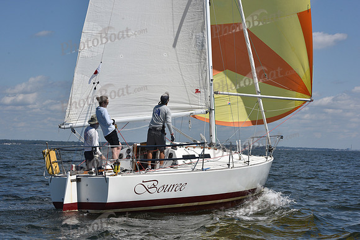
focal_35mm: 70
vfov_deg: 19.5
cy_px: 120
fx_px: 700
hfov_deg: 28.8
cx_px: 180
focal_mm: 70
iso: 320
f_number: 11
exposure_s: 1/1250
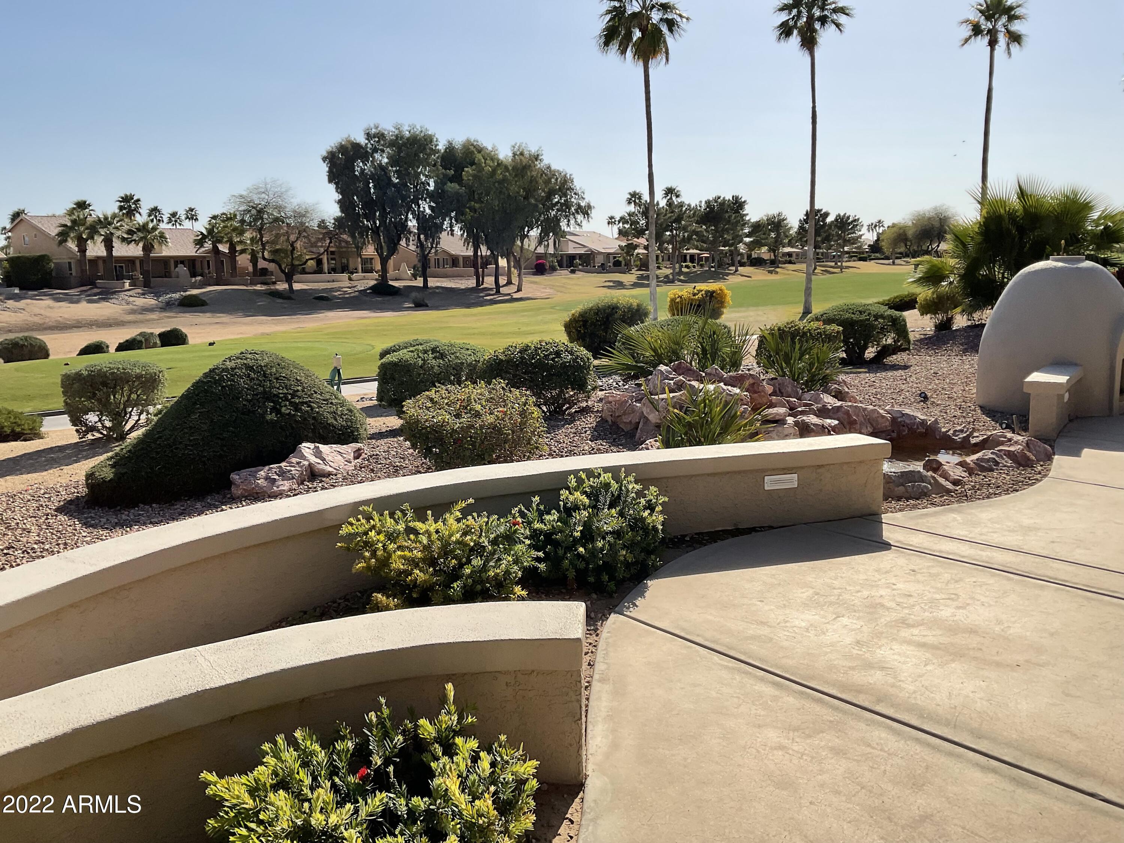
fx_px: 942
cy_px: 422
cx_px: 562
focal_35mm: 29
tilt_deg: -9.5
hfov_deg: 61.7
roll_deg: -0.2
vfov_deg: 48.2
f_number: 1.8
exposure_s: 1/3322
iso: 20
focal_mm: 3
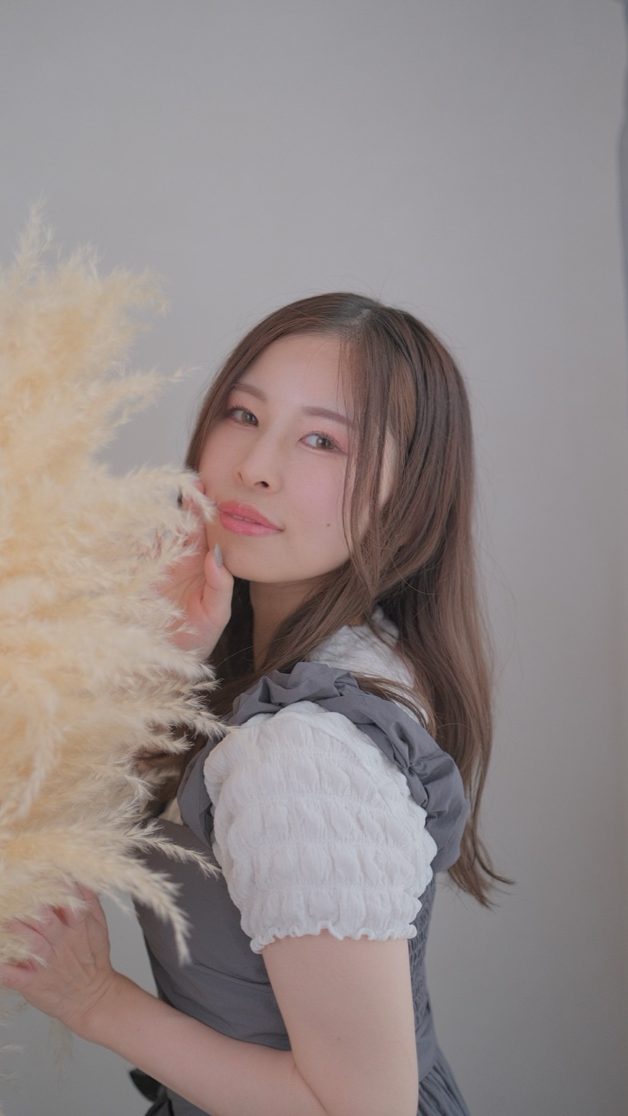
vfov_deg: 39.2
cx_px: 254
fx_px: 1569
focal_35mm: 53
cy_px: 552
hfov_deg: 22.6
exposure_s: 1/1250
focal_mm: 33
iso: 640
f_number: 1.4
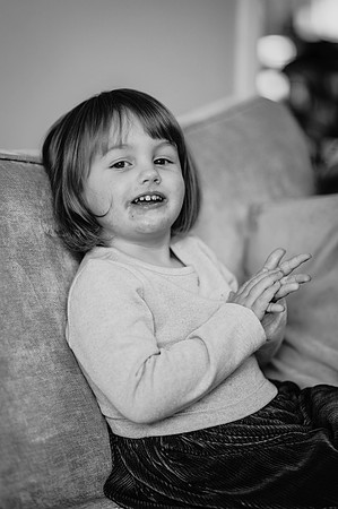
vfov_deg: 23.9
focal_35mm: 85
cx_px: 169
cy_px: 254
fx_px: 1200
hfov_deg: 16.0
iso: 200
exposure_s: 1/160
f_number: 1.8
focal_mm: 85
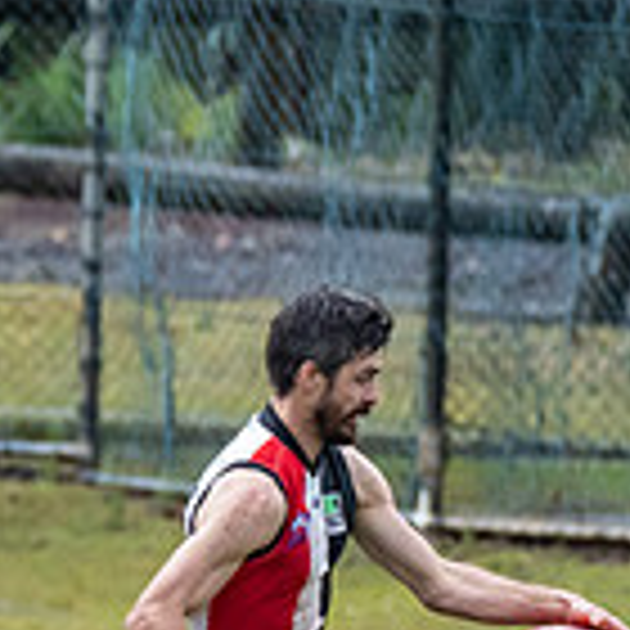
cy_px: 776
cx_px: 471
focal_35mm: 1960
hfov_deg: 0.9
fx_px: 40358
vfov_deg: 0.9
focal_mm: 320
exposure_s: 1/2000
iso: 1250
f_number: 7.1
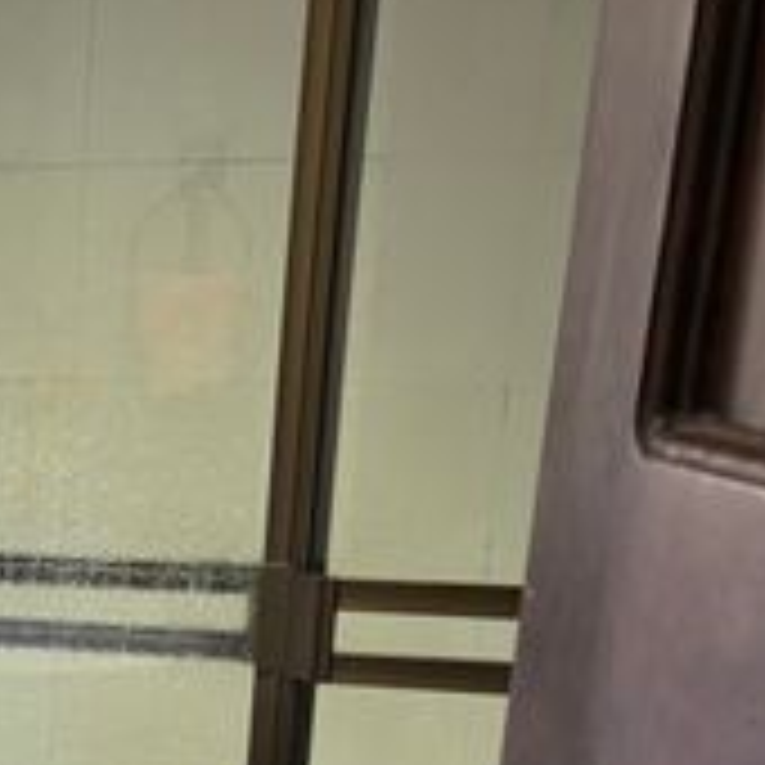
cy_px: 1022
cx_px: -407
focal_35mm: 90
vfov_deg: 17.9
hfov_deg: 17.3
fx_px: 2250
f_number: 1.6
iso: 125
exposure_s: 1/60
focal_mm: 5.96
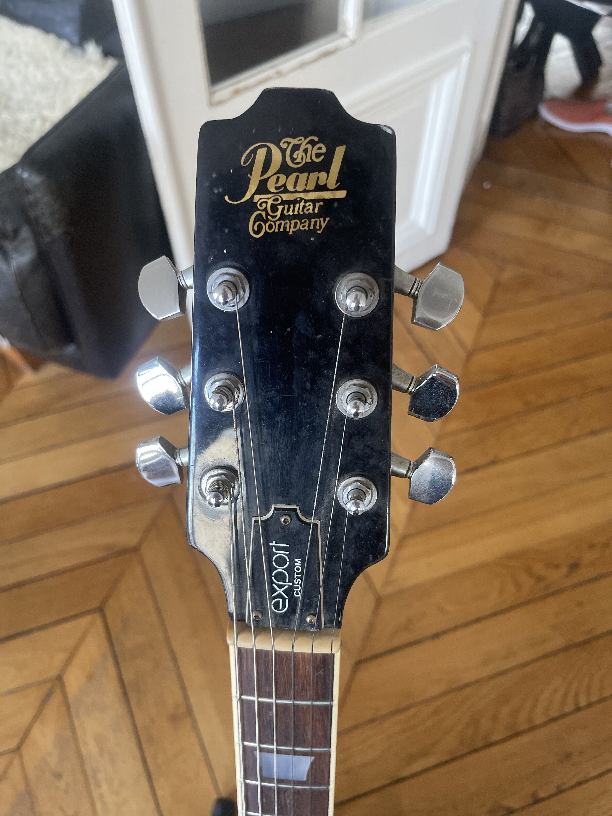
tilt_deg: -56.9
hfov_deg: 53.1
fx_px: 613
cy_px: 408
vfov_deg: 67.3
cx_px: 306
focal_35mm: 26
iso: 320
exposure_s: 1/60
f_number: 1.6
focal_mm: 5.1
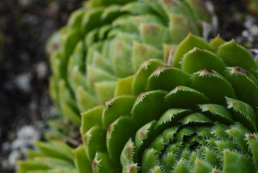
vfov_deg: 5.3
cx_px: 103
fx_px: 1867
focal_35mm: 260
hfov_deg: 7.9
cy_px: 102
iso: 400
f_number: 8
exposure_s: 1/160
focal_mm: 85
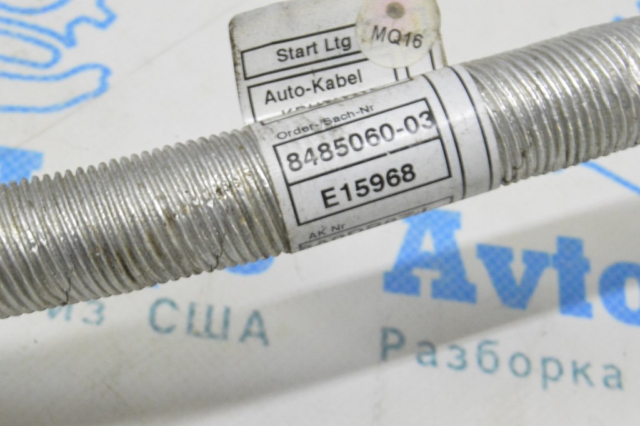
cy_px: 213
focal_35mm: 82
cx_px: 320
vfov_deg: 16.5
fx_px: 1465
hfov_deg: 24.6
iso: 6400
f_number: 20
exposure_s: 1/20
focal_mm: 55
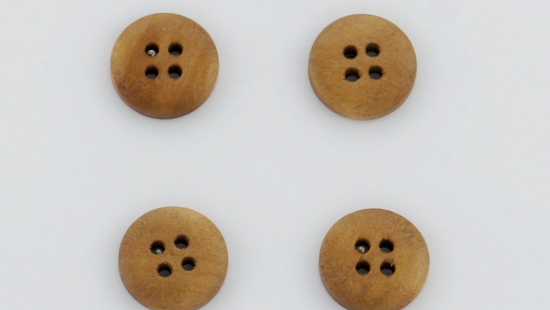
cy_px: 168
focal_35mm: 88
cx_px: 272
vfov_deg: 13.8
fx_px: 1276
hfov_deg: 24.3
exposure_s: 1/250
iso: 200
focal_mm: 55
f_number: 9
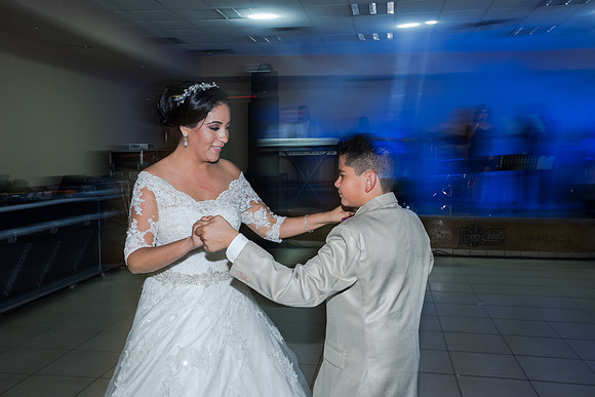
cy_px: 198
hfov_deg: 54.4
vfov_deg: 37.9
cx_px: 298
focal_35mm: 35
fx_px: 579
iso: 640
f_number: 5.6
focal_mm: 35
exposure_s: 1/15
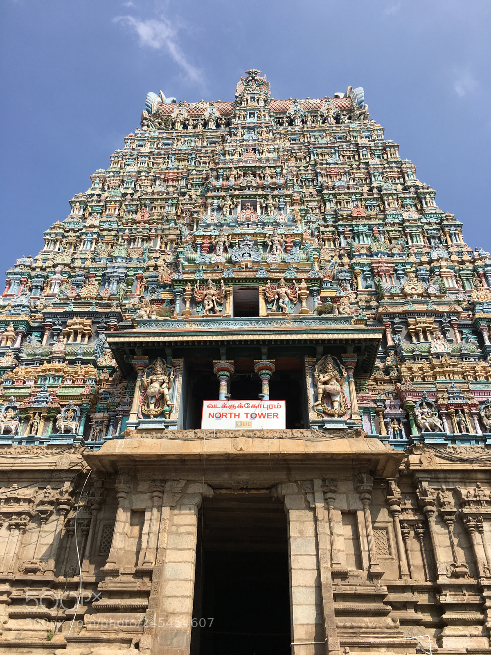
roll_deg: -1.2
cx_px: 246
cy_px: 328
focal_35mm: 29
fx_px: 548
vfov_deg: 61.7
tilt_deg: +37.8
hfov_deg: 48.2
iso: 25
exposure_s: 1/1508
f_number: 2.2
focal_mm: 4.15
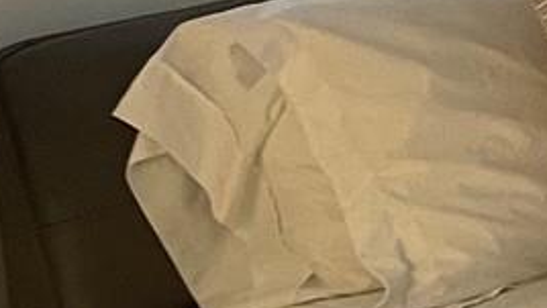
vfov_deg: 7.0
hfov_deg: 10.1
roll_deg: +2.8
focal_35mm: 169
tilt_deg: -8.4
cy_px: -202
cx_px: 1537
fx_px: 2452
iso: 160
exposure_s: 1/60
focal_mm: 4.2
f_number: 1.6
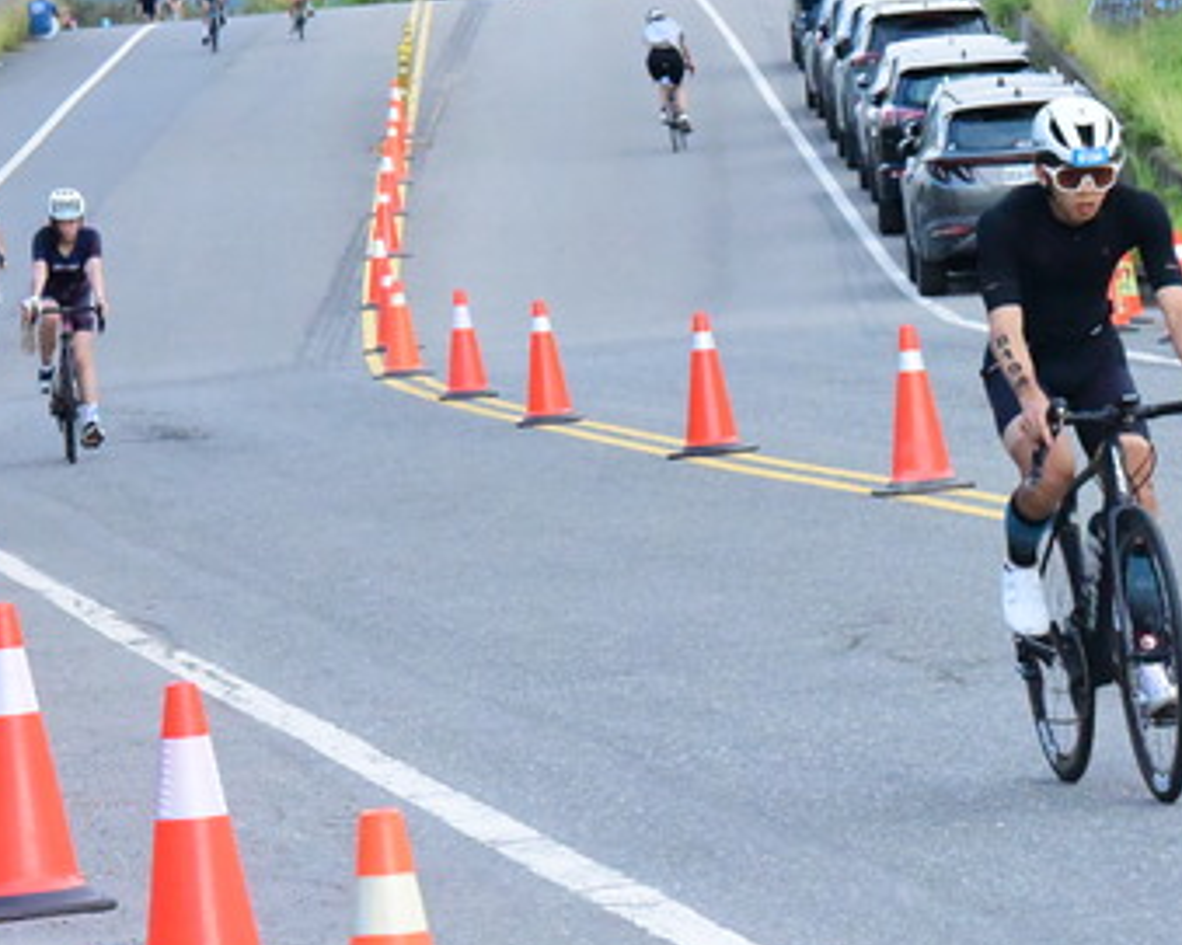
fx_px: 10212
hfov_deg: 6.6
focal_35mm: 292
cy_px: 228
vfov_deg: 5.3
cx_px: 1032
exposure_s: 1/2500
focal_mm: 135
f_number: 13
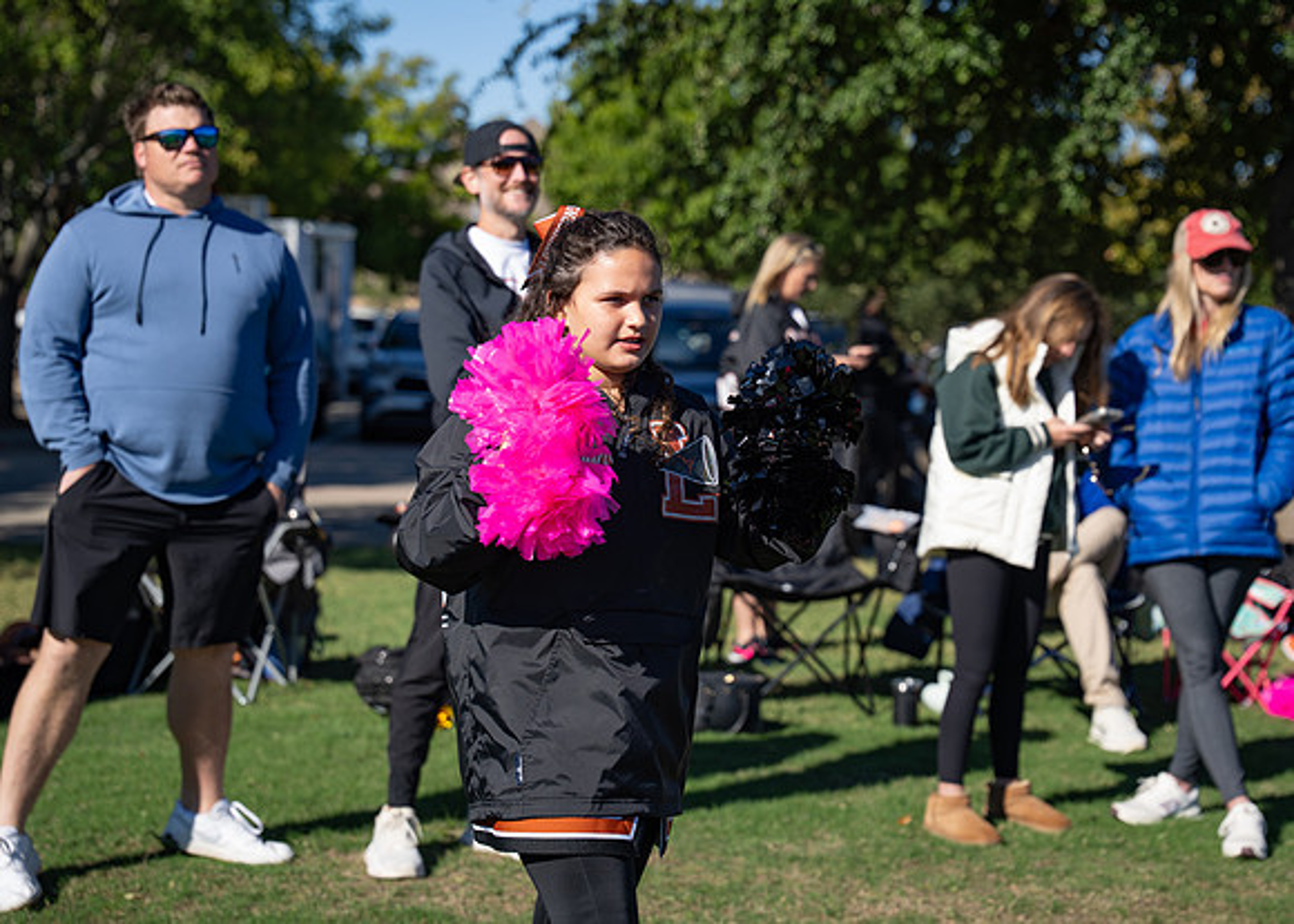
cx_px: 662
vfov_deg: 19.8
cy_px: 372
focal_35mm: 72
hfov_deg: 27.5
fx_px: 2649
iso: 250
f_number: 2.8
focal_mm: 57.1
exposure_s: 1/4000
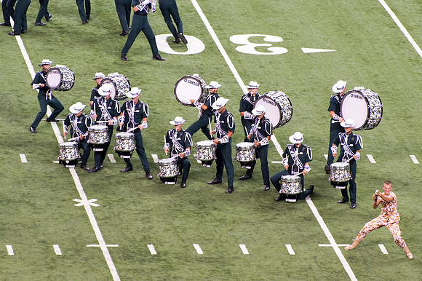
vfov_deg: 3.8
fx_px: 4254
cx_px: 219
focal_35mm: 363
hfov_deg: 5.7
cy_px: 128
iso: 2000
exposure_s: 1/320
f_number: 5.6
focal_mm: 260
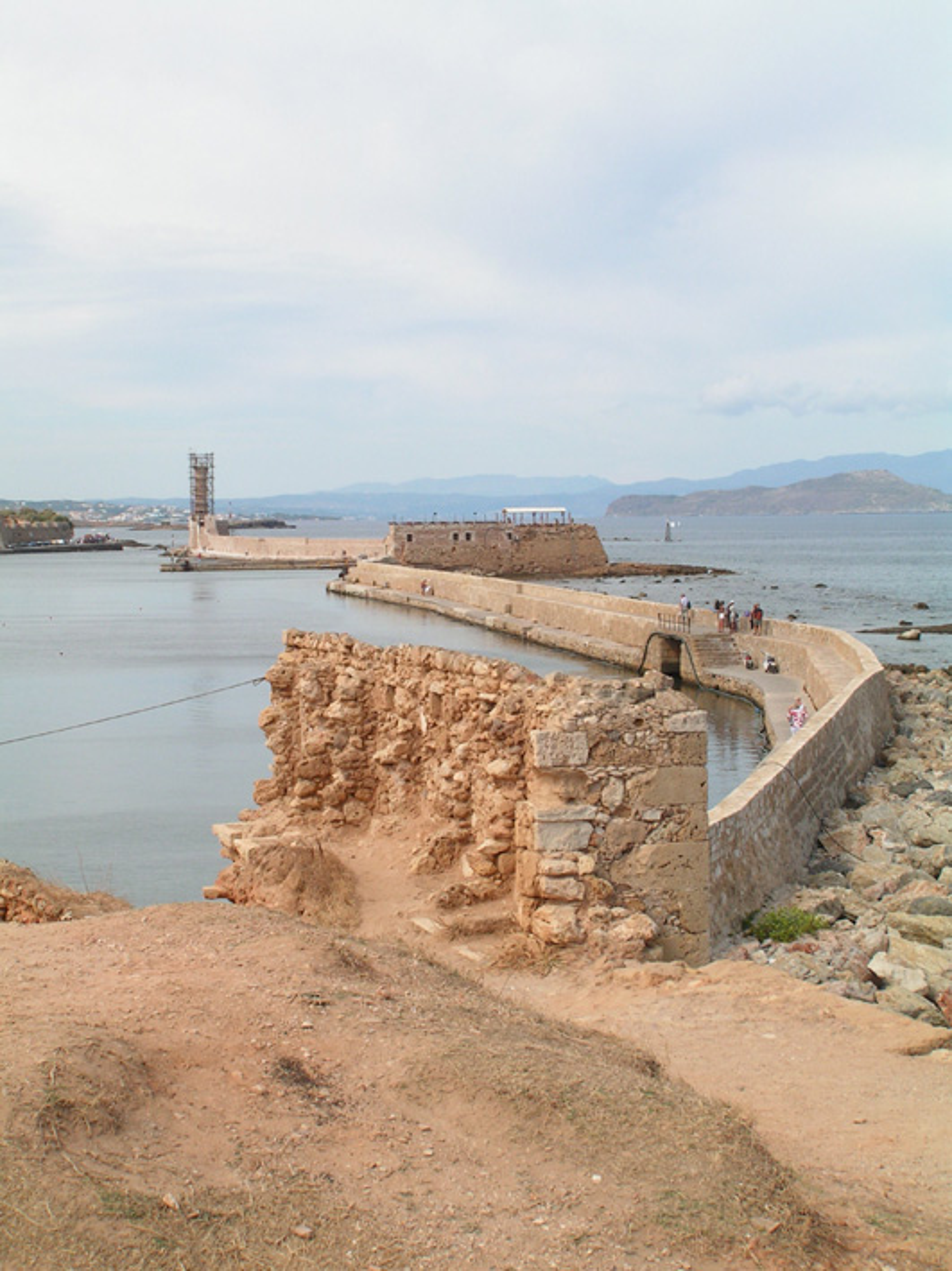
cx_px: 476
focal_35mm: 67
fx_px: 2459
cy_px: 636
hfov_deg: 21.9
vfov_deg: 29.0
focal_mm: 11.1
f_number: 5.6
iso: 50
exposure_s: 1/320
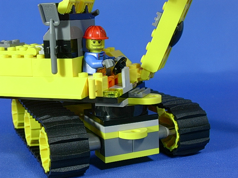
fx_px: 413
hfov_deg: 32.2
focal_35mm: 60
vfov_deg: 24.4
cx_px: 119
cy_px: 89
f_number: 3.4
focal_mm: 9
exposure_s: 1/11.9
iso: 70
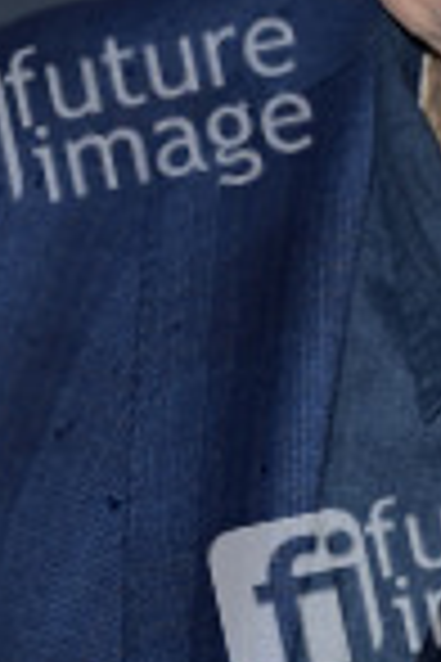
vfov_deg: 6.5
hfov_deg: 4.3
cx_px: 574
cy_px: -99
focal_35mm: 315
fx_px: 5788
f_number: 6.3
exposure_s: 1/250
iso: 250
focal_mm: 116
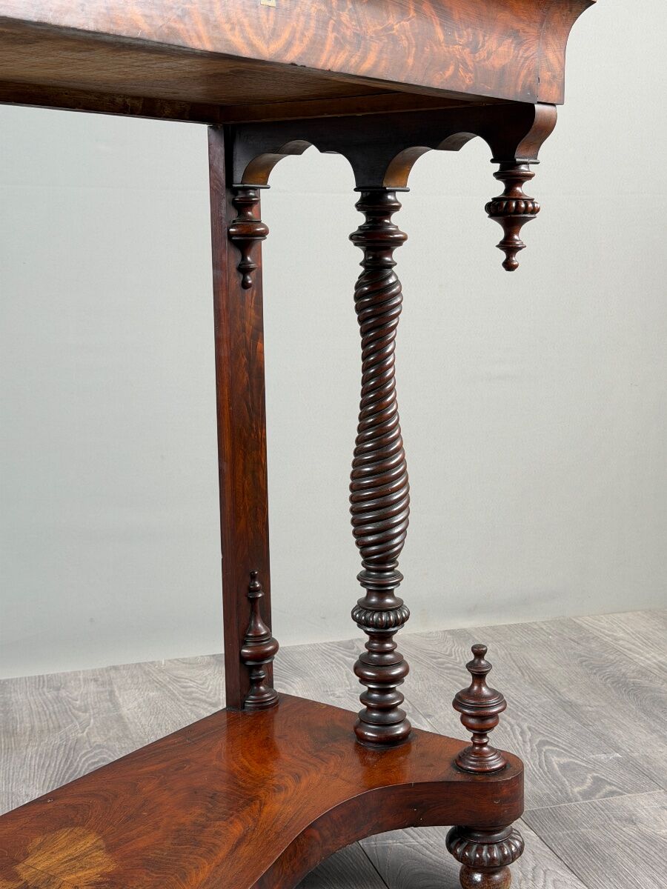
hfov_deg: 30.3
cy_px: 444
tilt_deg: -10.3
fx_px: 1233
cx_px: 334
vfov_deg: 39.7
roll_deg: -0.5
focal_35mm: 48
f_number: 1.78
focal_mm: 6.76
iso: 80
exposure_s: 1/50
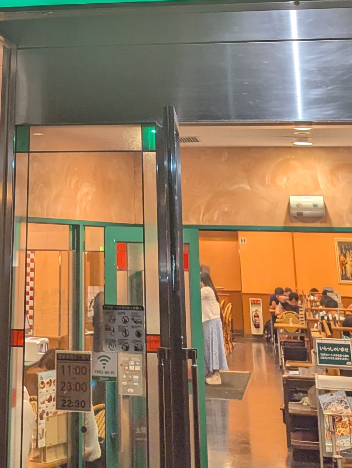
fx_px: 920
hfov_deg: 21.4
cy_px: -116
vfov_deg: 25.2
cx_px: 61
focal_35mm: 68
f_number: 1.85
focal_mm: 6.81
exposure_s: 1/100
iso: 106
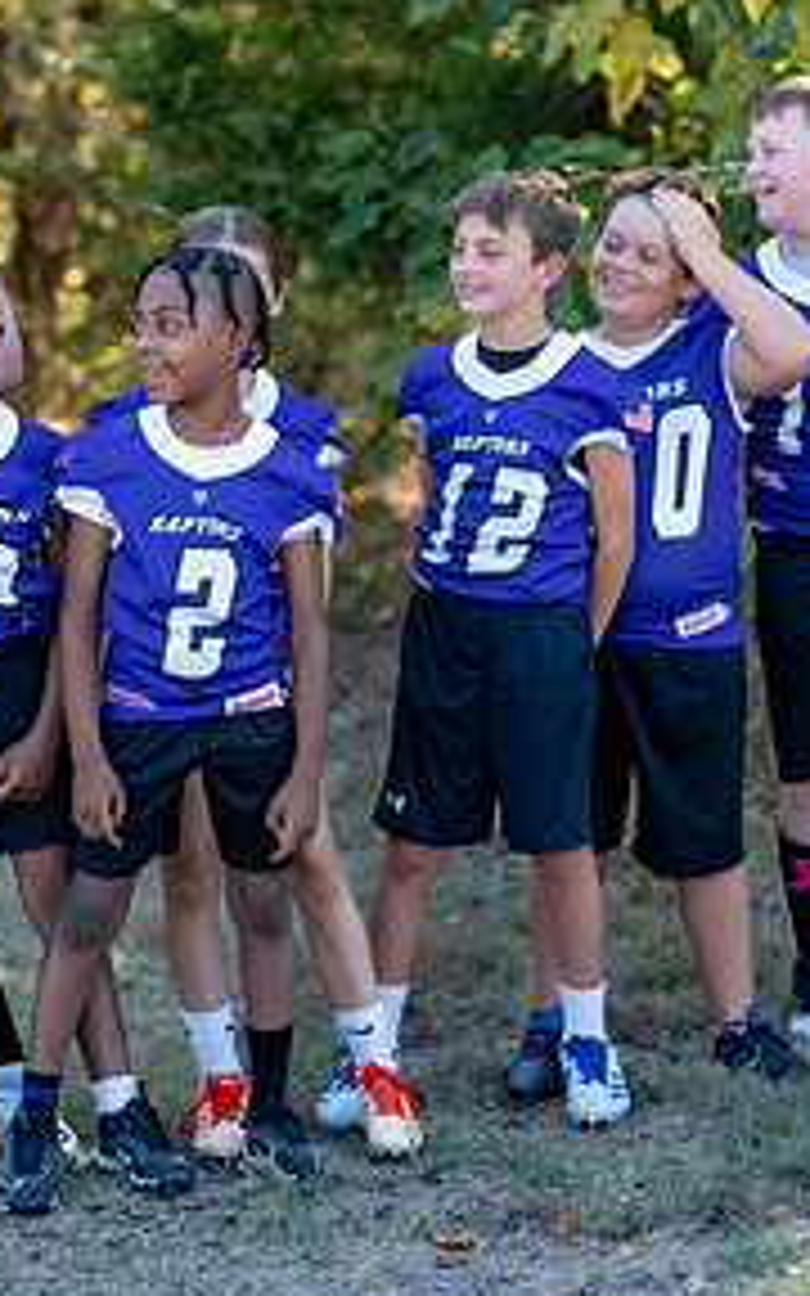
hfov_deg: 11.9
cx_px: 230
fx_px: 3885
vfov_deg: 18.9
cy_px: 630
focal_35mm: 110
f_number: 1.6
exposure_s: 1/1000
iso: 100
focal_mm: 50
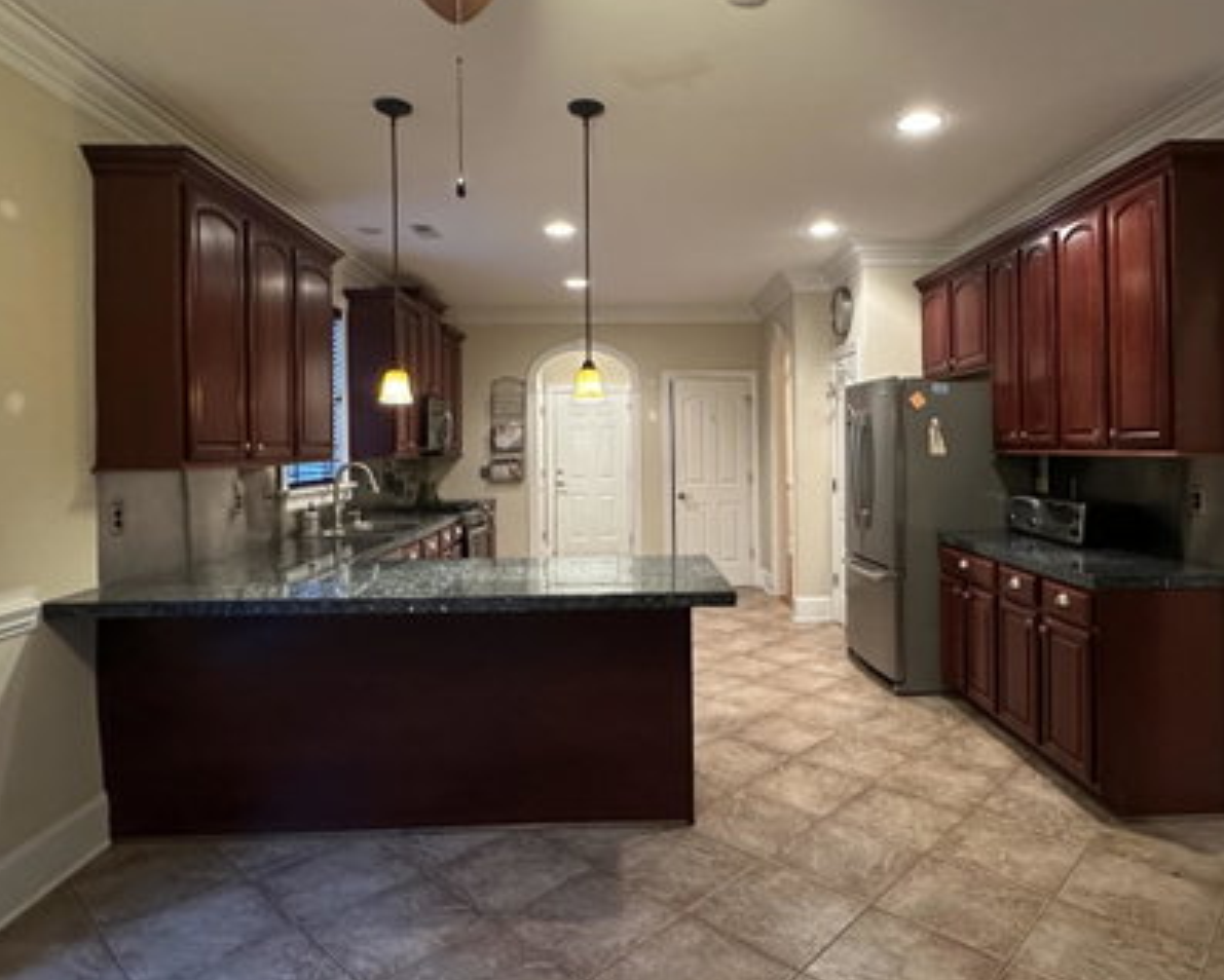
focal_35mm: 22
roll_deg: +1.1
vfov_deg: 63.1
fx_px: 797
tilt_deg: +1.3
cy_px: 450
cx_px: 664
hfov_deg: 74.9
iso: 1000
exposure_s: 1/60
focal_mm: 2.22
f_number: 2.2
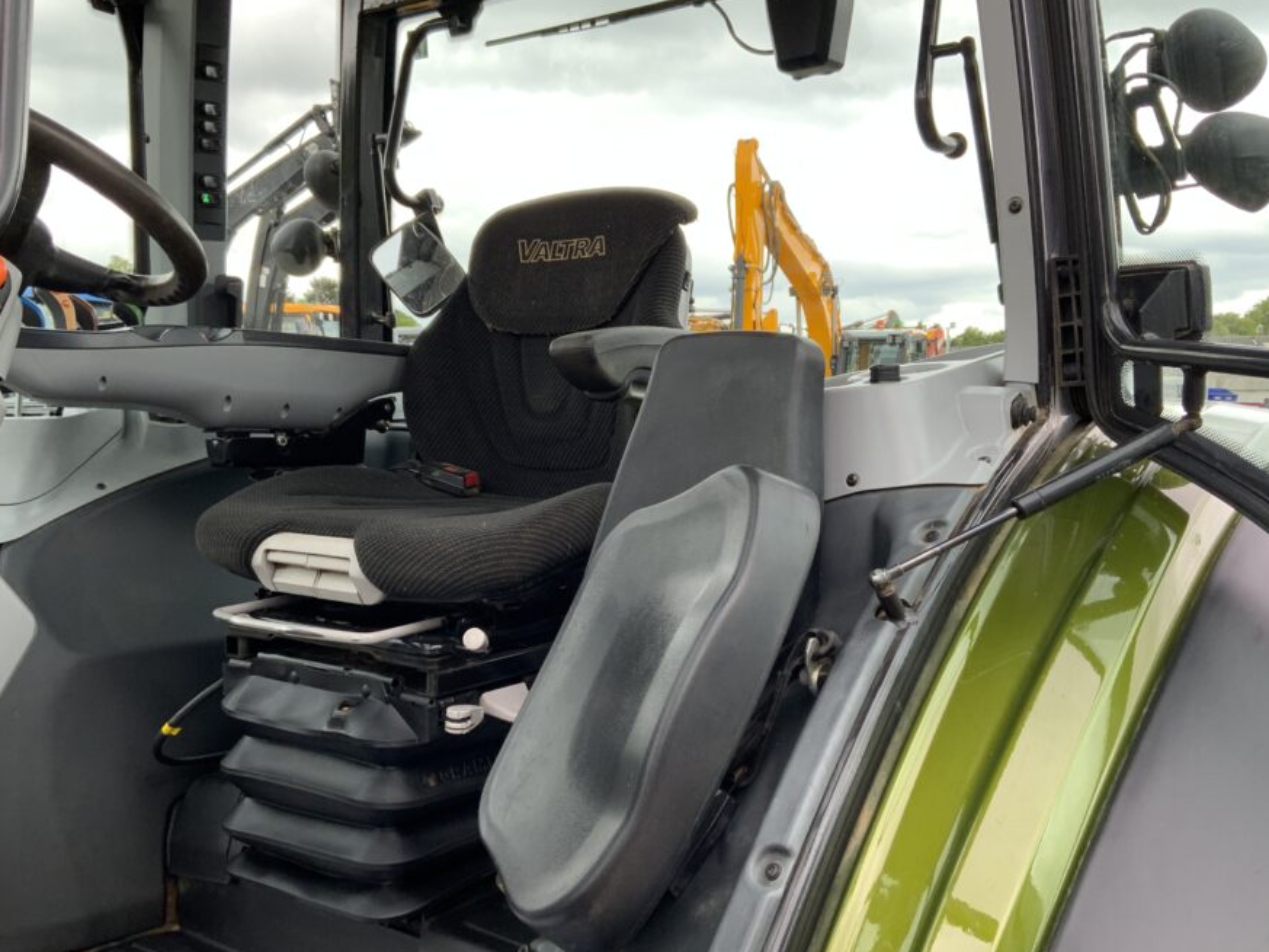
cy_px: 504
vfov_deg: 41.8
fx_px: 1247
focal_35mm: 34
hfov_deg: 53.9
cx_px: 613
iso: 20
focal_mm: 3
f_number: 1.8
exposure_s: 1/122
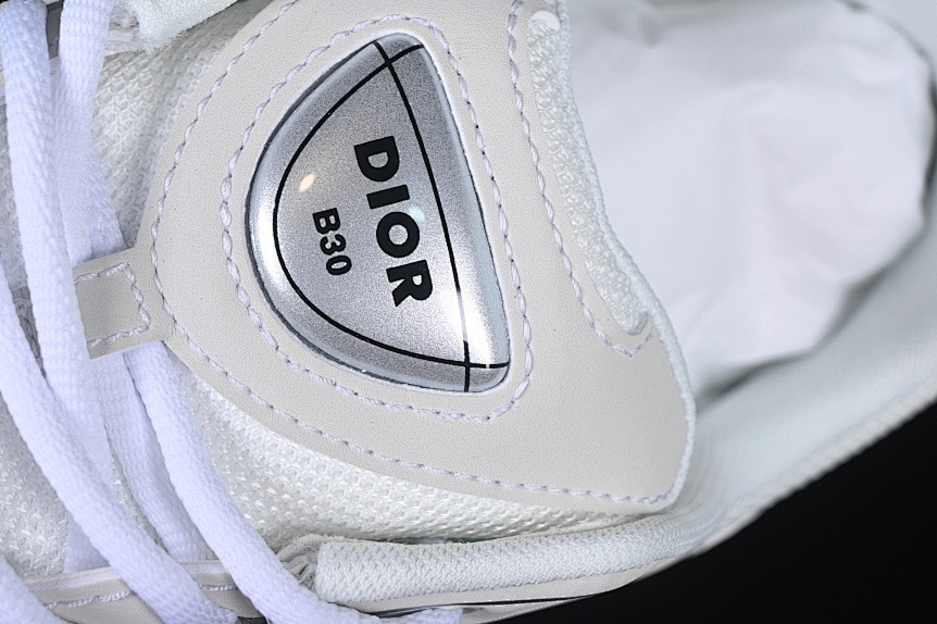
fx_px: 2446
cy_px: 235
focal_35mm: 94
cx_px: 375
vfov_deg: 14.5
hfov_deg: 21.7
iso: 160
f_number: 7.1
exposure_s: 1/80
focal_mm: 50
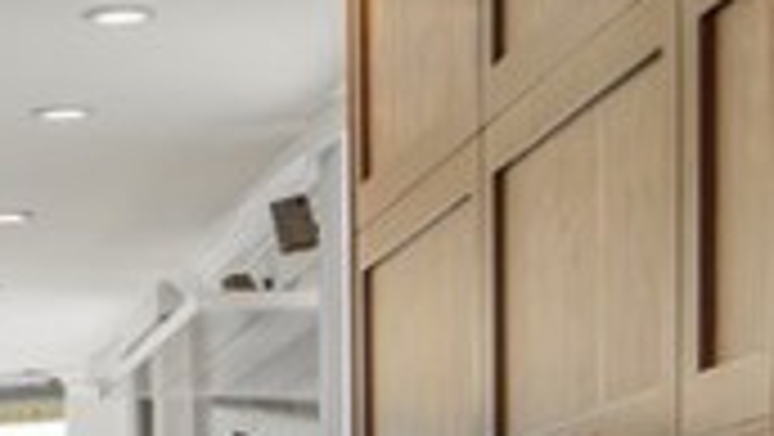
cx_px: -270
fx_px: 3268
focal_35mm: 159
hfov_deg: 13.0
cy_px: 762
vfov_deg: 7.4
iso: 400
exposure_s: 1/40
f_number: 7.1
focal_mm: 17
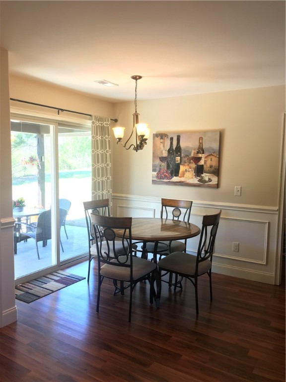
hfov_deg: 49.7
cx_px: 143
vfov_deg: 63.4
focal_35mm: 28
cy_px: 191
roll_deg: -2.0
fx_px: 308
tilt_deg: -4.0
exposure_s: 1/40
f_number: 1.8
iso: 25
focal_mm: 3.99
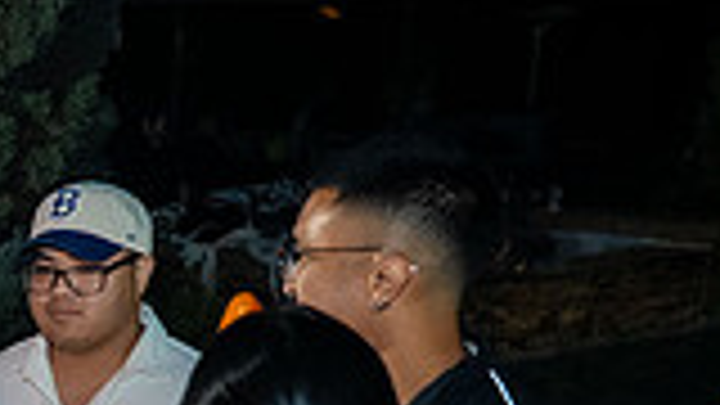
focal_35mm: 91
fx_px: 1737
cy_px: 641
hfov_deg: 18.3
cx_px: -580
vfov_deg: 12.5
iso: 1000
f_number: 2.8
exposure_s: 1/160
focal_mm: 24
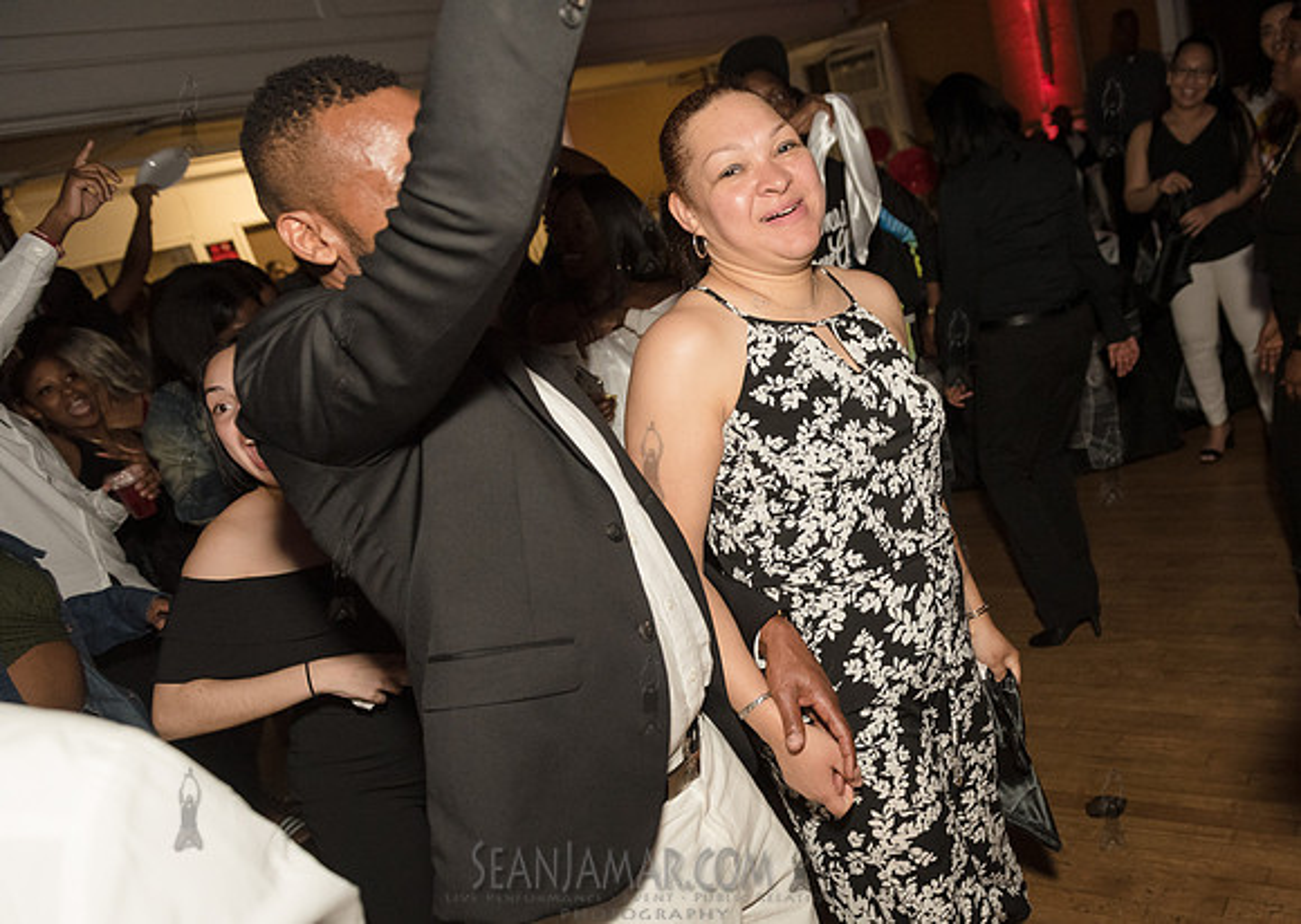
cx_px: 848
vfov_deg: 44.2
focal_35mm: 31
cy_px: 566
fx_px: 1131
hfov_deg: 58.7
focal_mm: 24
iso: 2000
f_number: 3.5
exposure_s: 1/320
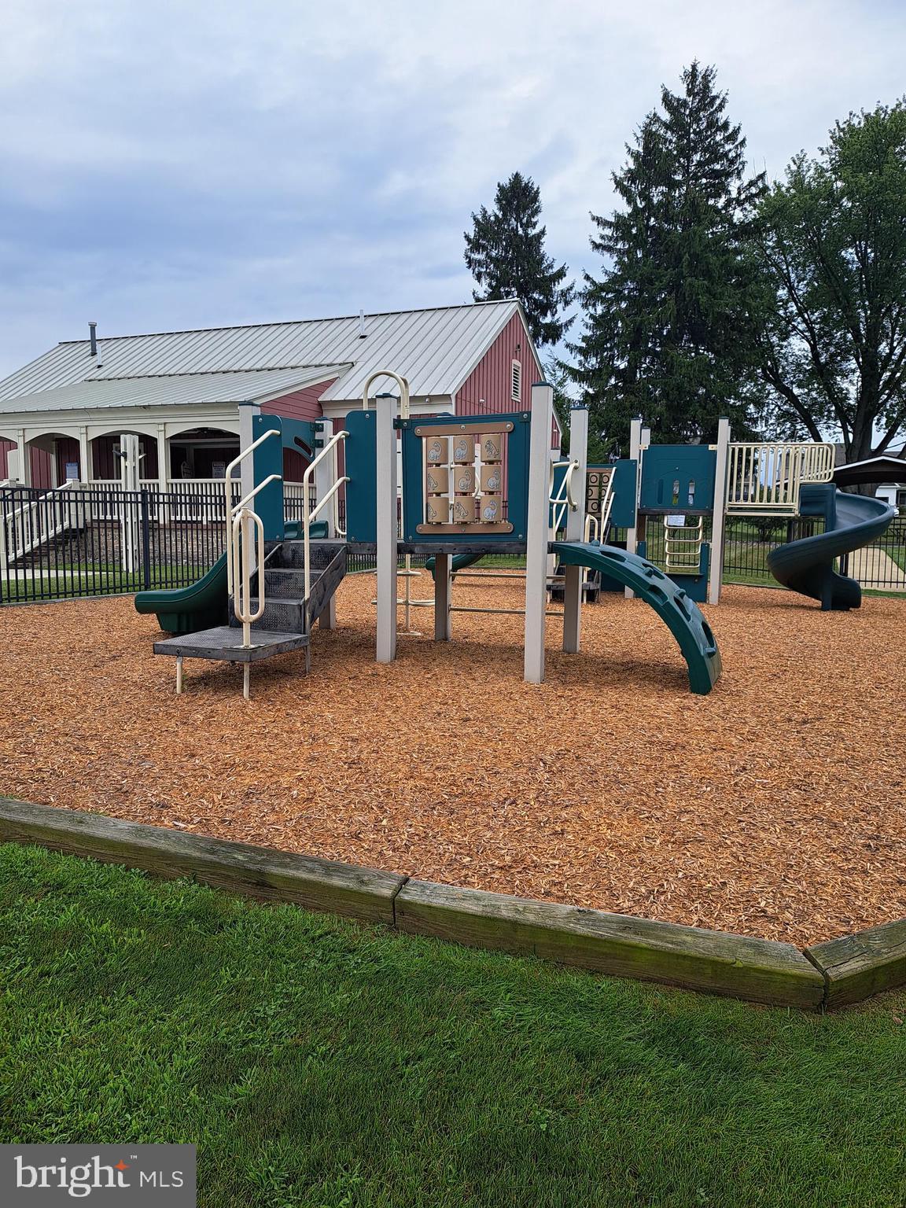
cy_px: 604
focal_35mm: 24
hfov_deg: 56.8
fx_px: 838
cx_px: 453
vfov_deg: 71.6
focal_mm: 5.23
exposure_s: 1/642
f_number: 1.8
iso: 50
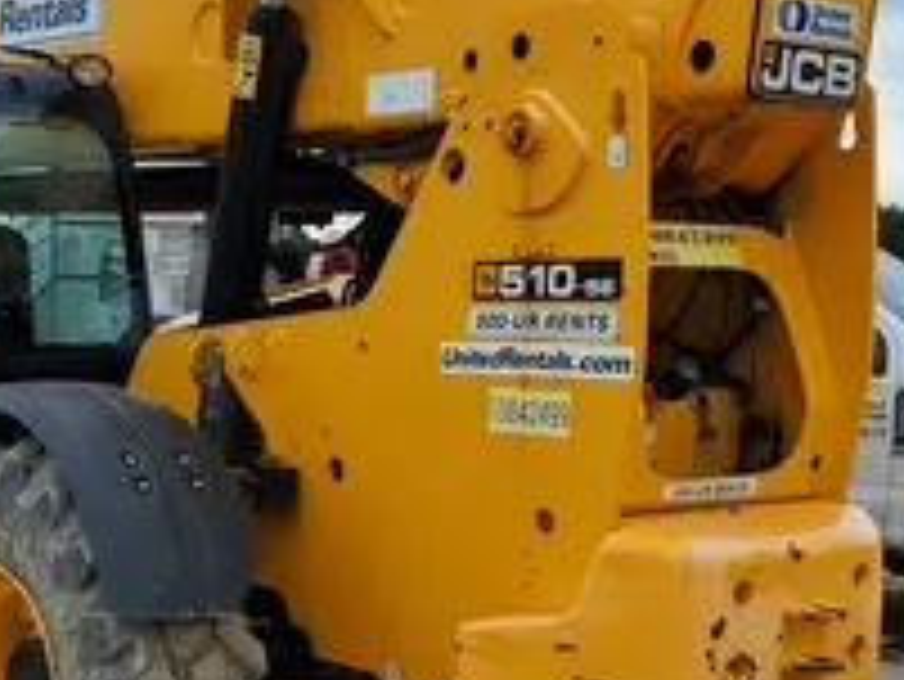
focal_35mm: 71
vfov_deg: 20.7
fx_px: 1855
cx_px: 166
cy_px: 412
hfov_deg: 26.8
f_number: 2.4
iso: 50
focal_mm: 4.3
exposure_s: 1/524
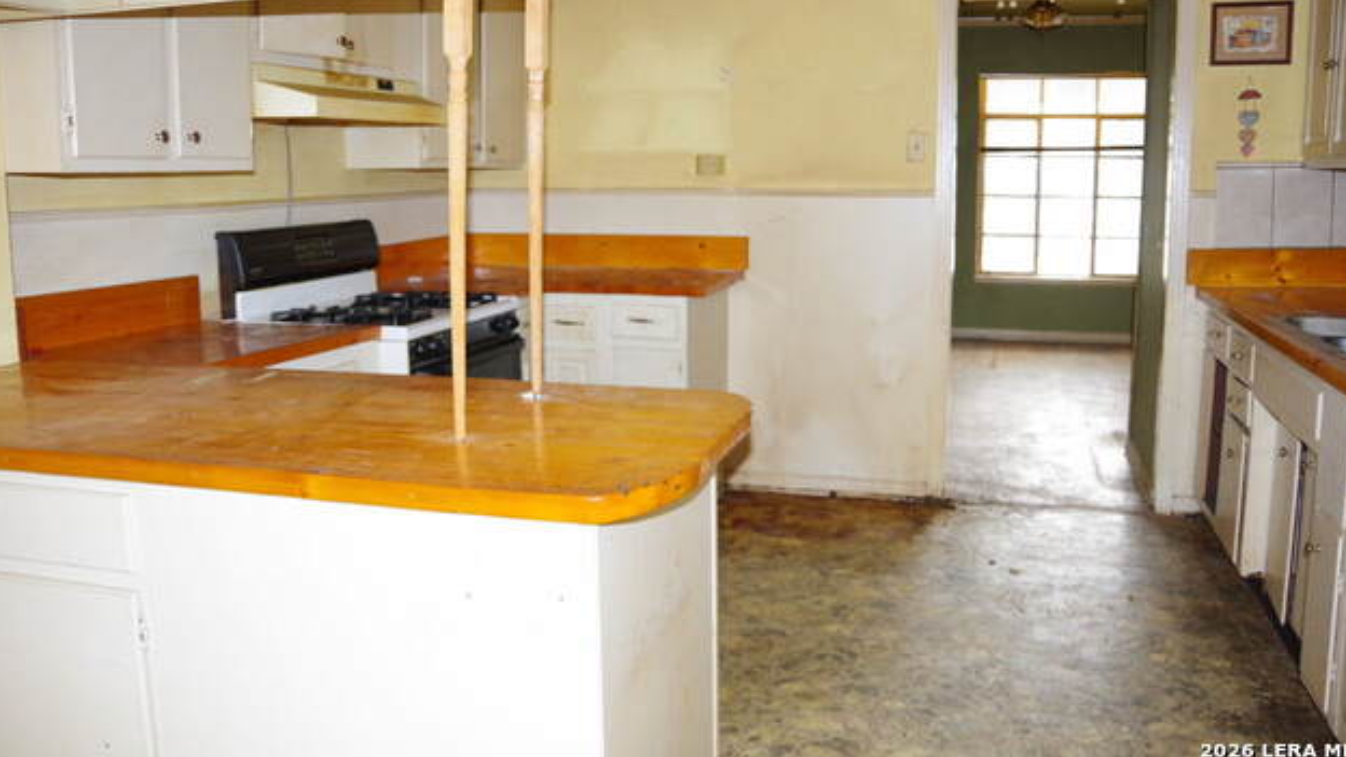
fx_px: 1035
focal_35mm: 29
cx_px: 682
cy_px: 303
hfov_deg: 66.1
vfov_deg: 40.0
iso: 3200
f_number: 3.5
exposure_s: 1/60
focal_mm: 18
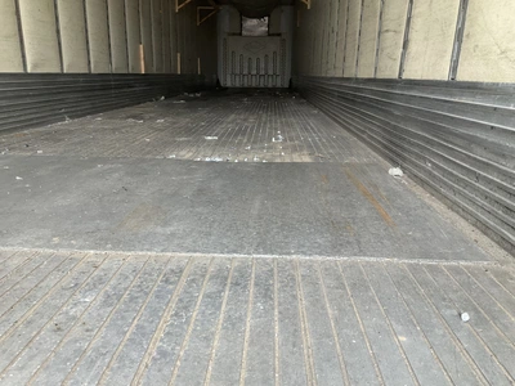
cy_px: 193
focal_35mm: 29
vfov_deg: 48.2
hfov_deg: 61.7
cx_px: 258
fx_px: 431
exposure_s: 1/163
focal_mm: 3
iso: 32
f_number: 1.8
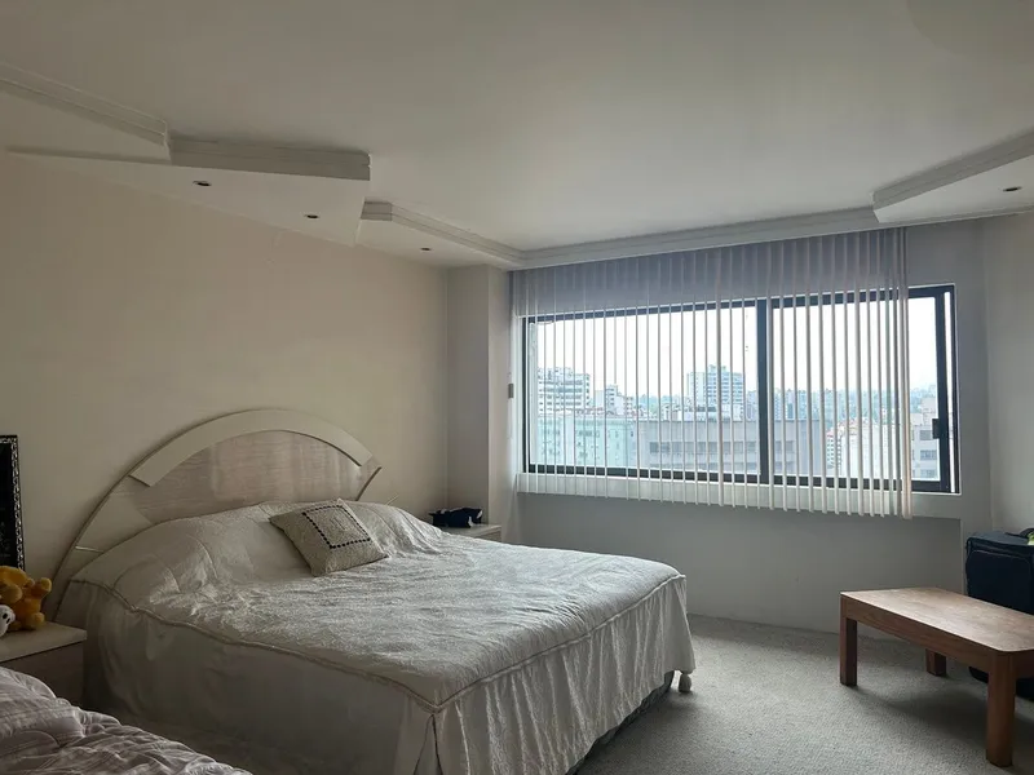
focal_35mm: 26
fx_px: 777
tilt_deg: +3.0
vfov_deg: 53.1
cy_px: 388
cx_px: 517
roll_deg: -0.3
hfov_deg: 67.3
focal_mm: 5.7
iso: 50
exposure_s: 1/315
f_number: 1.5
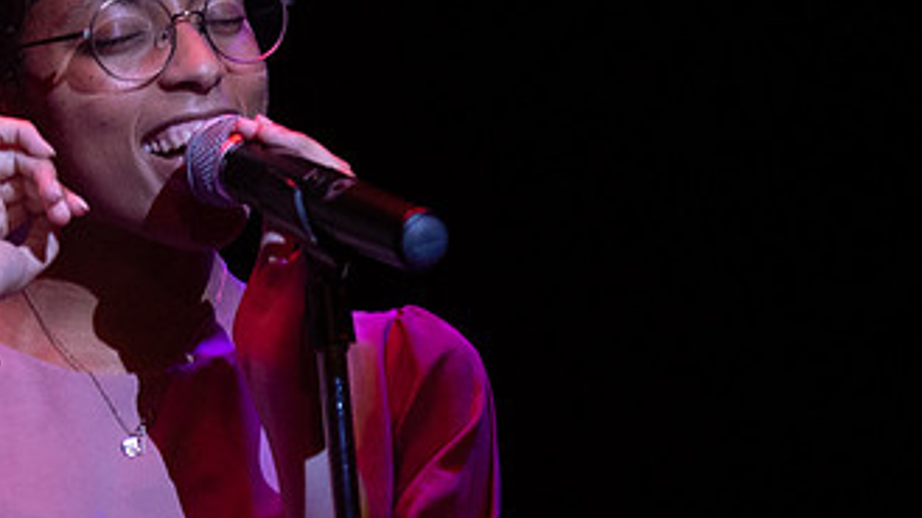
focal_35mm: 274
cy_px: 395
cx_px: 331
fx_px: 6698
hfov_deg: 7.9
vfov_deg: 4.4
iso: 1600
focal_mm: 80
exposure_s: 1/200
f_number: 2.8
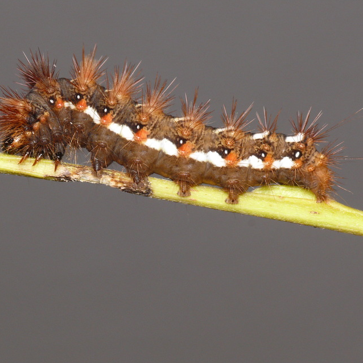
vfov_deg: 8.2
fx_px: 2539
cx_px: 150
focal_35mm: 214
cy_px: 182
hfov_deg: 8.2
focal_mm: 38.3
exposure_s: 1/640
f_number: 11
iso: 200
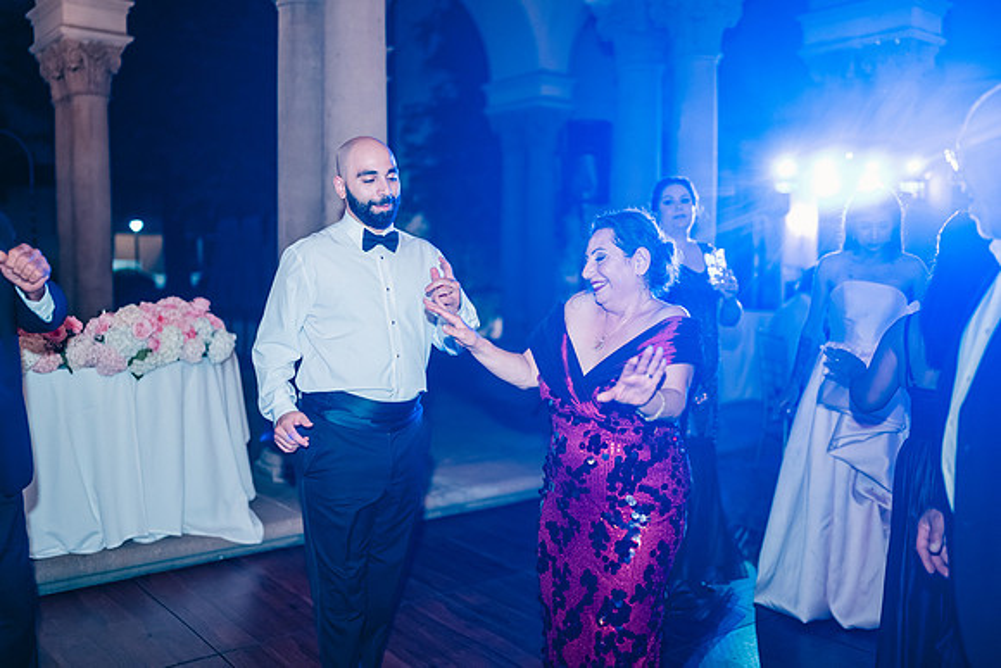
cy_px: 334
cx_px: 500
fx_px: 973
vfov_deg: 37.9
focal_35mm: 35
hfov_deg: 54.4
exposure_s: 1/125
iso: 1600
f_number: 1.2
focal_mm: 35
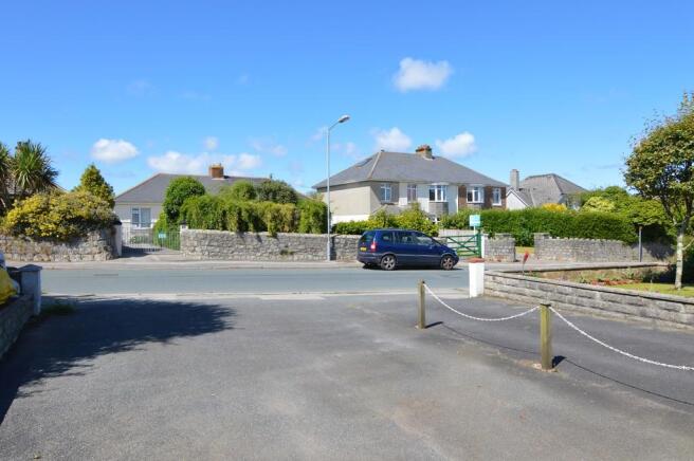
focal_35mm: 22
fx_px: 433
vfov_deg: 56.0
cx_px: 347
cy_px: 230
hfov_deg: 77.4
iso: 100
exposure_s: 1/250
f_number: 8
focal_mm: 15
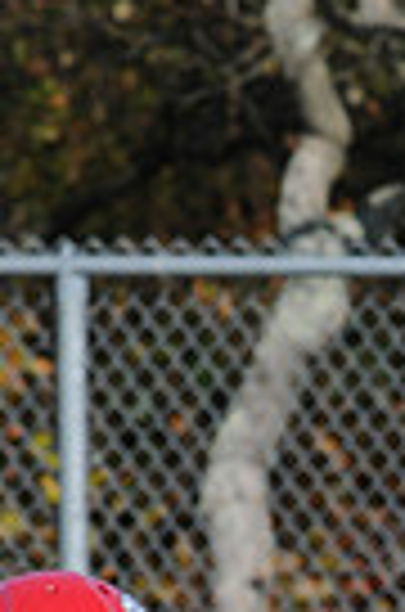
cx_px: 650
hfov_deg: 0.7
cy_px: 1143
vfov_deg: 1.1
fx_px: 32649
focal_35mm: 1925
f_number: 9
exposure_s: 1/500
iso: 200
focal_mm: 300
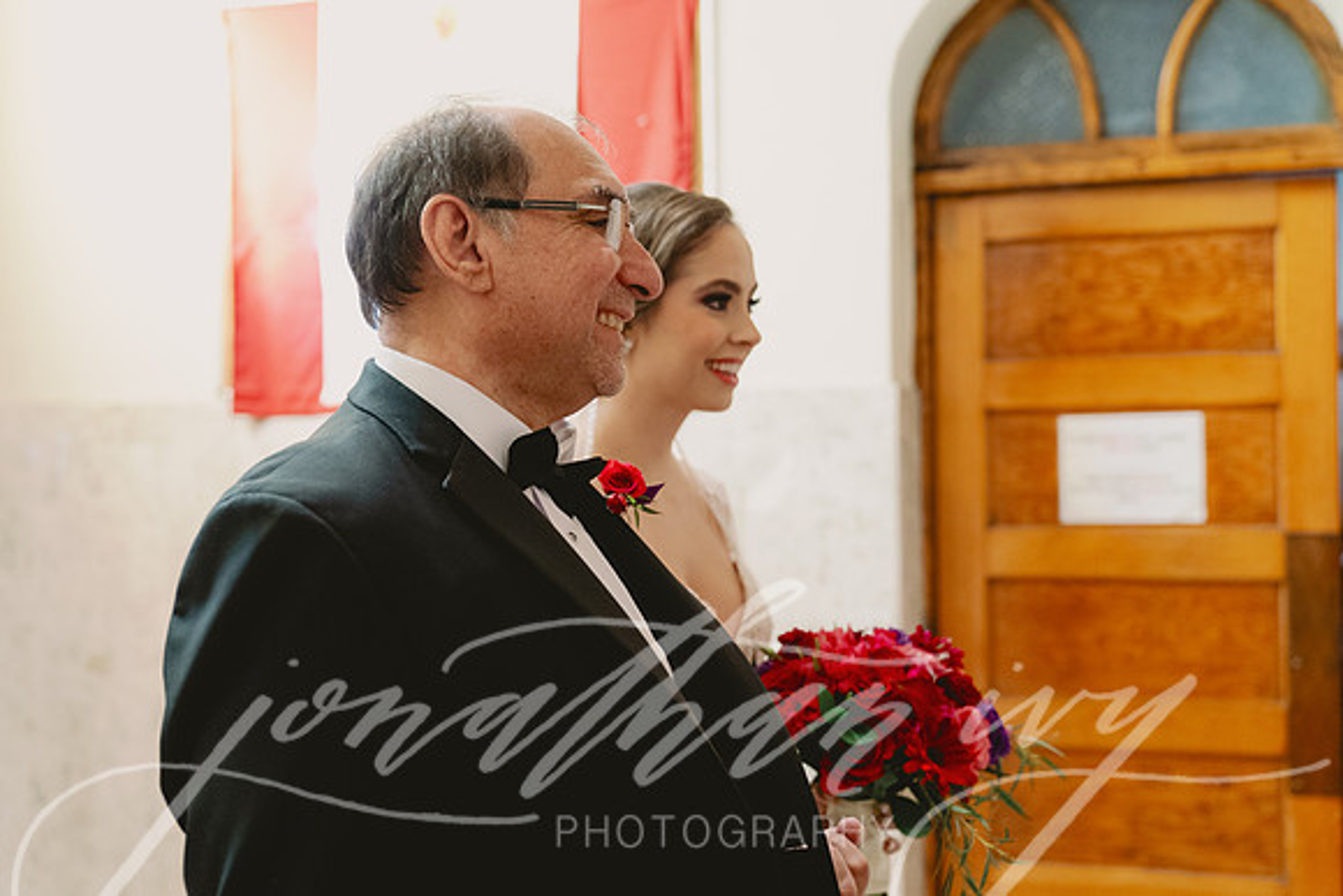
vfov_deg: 29.9
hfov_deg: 43.6
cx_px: 672
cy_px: 448
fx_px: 1679
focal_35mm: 45
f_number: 2.8
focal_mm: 45
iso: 2000
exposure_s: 1/125
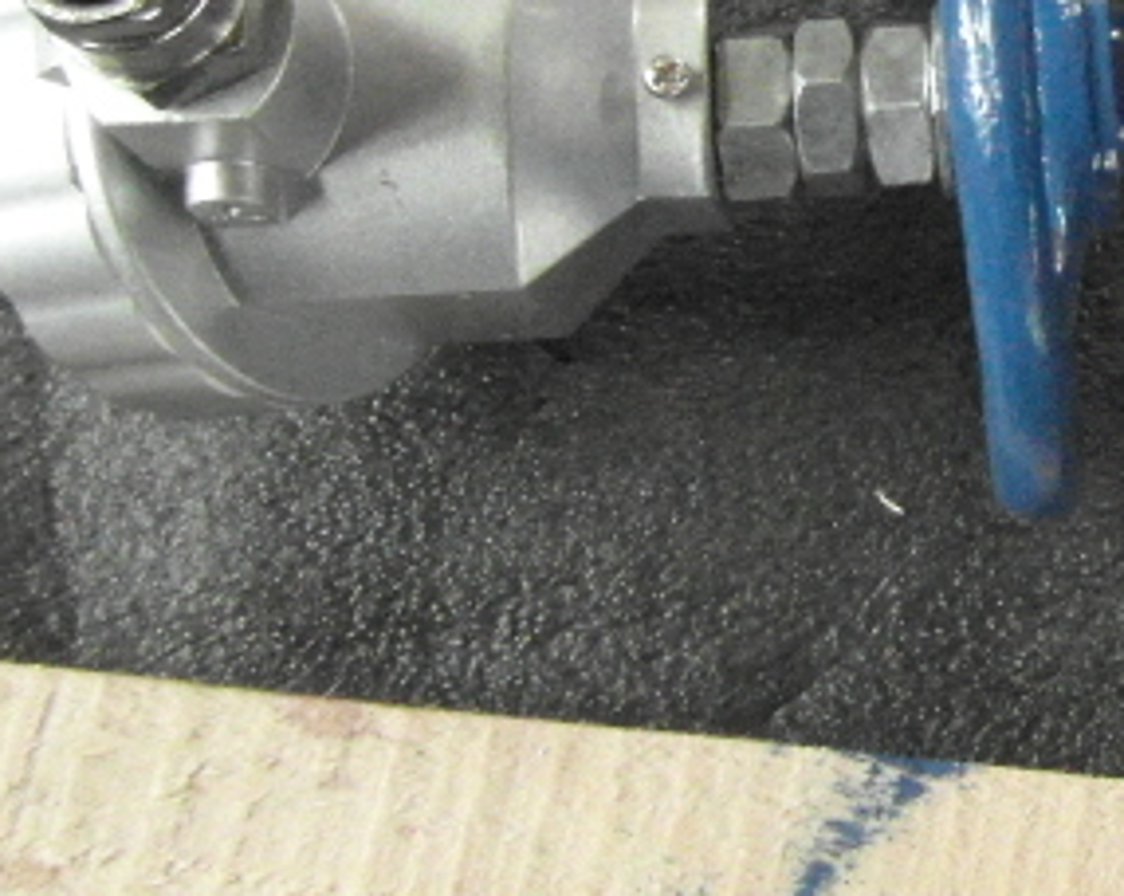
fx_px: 2791
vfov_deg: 18.0
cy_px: 86
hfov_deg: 19.8
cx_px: 1686
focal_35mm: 84
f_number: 3.2
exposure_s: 1/30
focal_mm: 4
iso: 800
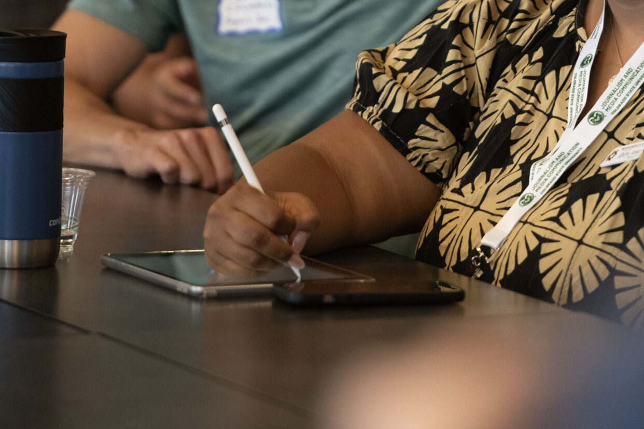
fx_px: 7191
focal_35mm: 402
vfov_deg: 3.4
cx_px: 572
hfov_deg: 5.1
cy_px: 17
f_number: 2.8
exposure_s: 1/320
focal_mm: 195
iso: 1600
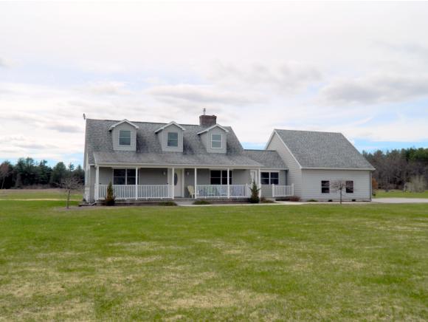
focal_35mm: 31
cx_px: 214
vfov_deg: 45.5
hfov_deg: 58.3
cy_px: 161
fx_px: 384
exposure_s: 1/200
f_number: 9.1
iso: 110
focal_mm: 5.6
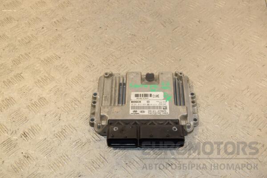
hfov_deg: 41.1
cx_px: 134
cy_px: 89
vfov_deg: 28.1
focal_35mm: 48
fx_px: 356
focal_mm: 32
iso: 800
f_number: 8
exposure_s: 1/200
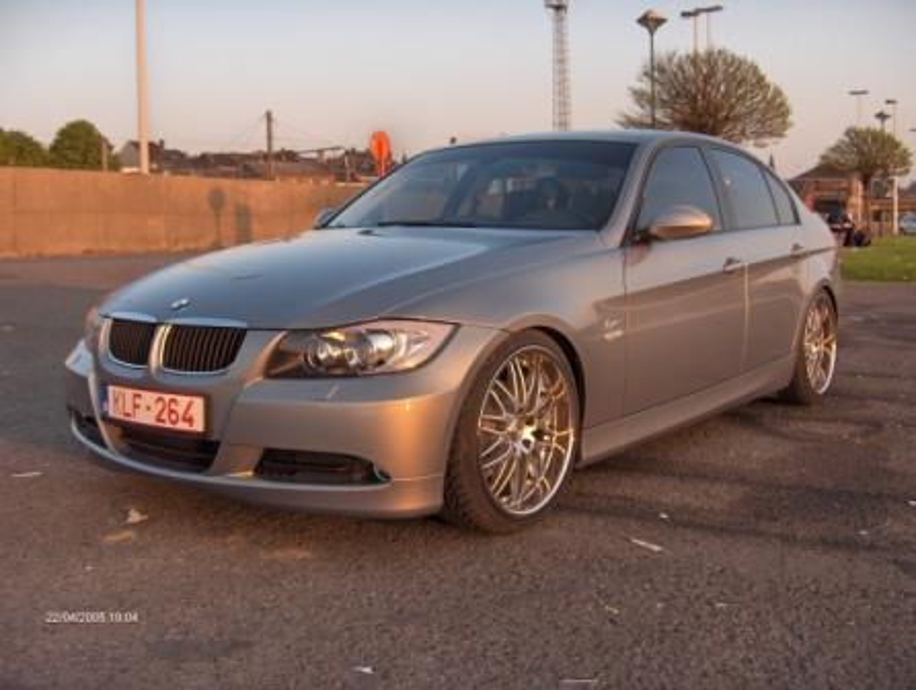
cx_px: 458
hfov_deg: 47.8
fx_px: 1034
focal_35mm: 39
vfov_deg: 36.9
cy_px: 345
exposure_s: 1/299
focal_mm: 8
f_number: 2.8
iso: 100
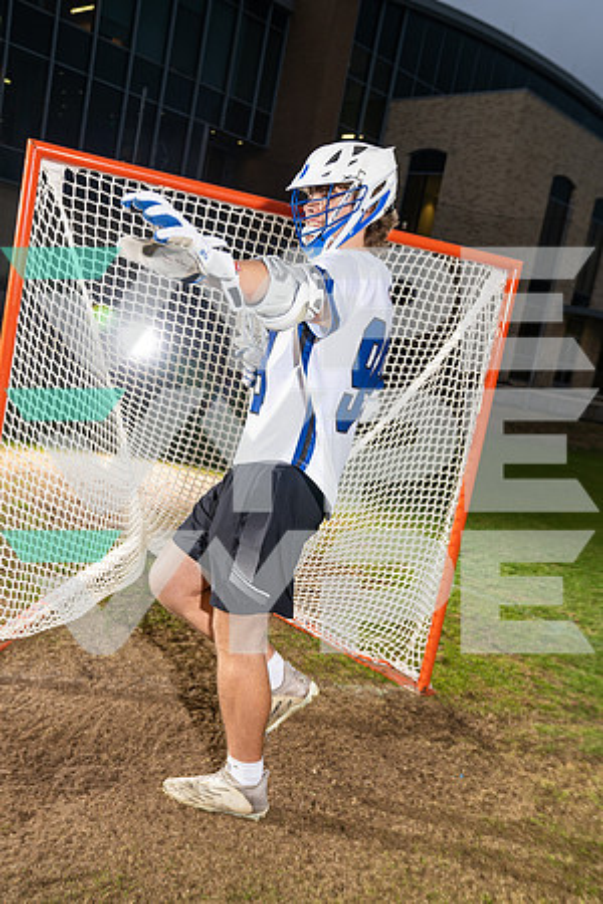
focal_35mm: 33
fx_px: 829
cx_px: 302
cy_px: 452
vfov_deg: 57.2
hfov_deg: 40.0
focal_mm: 33
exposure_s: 1/250
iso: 200
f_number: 4.5
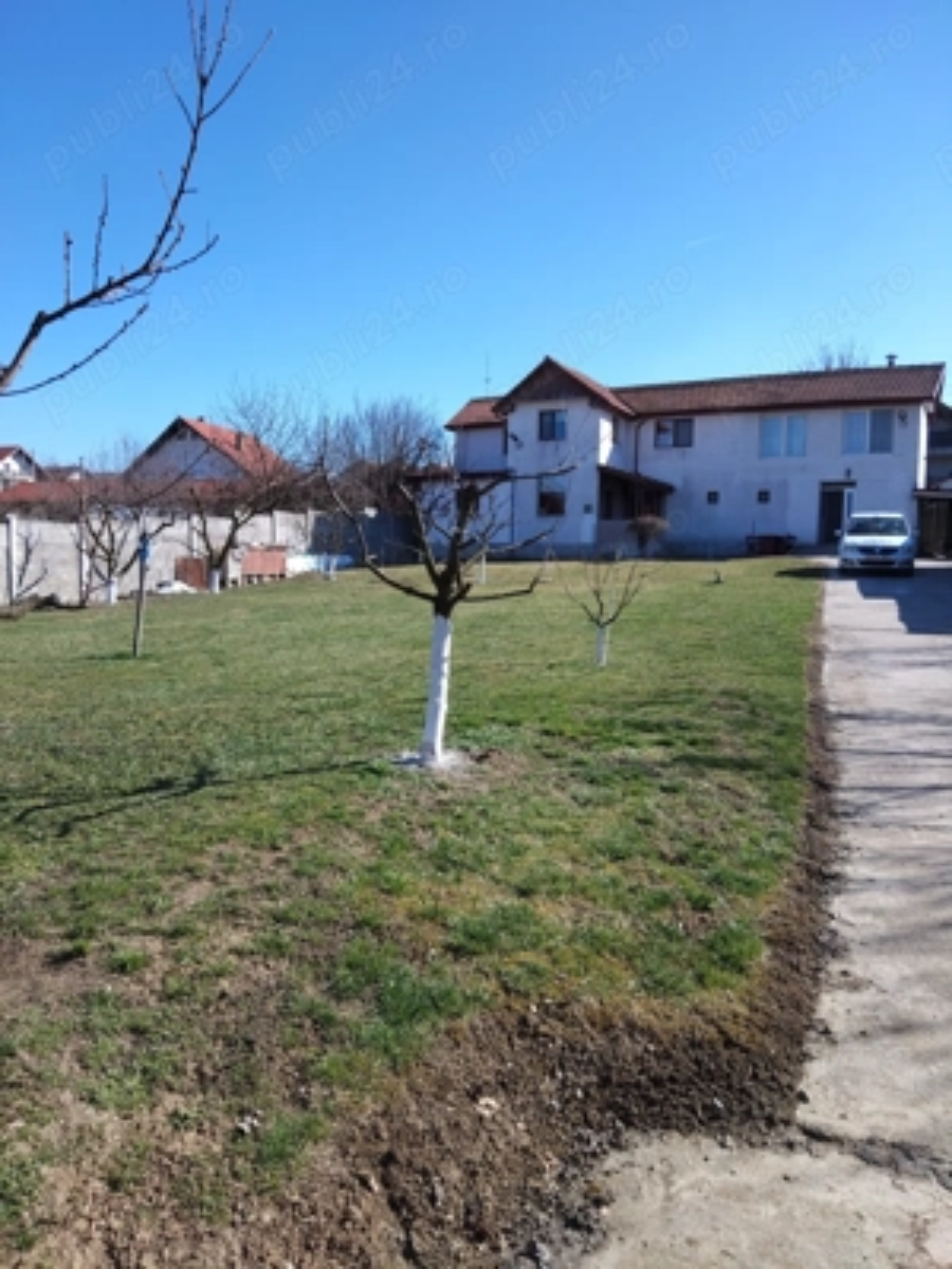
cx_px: 476
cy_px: 634
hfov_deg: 54.9
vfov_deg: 69.4
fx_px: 917
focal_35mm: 25
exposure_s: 1/764
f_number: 1.8
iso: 100
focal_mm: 4.15
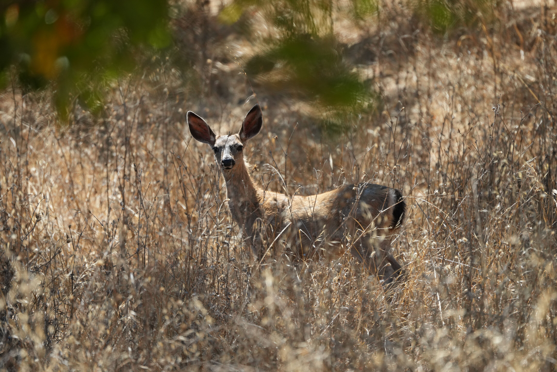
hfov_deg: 5.2
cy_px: 186
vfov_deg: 3.4
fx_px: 6188
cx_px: 278
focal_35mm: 400
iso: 800
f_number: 6.3
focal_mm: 400
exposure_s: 1/1000
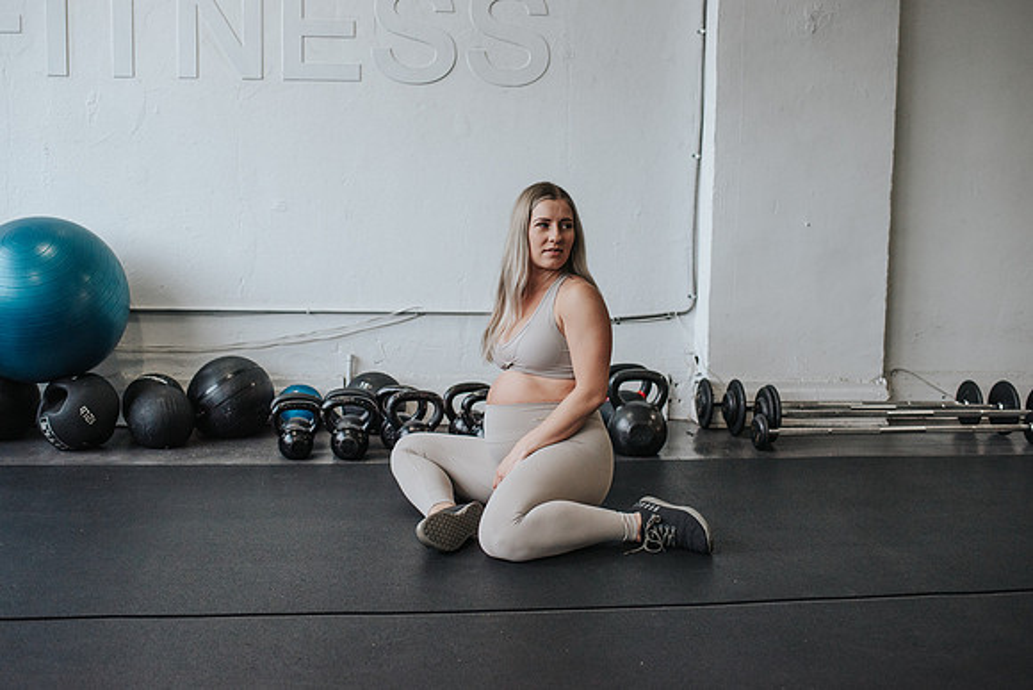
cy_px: 331
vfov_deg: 35.6
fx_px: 1075
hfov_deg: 51.3
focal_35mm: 37
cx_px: 495
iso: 800
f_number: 3.2
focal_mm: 35
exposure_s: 1/250
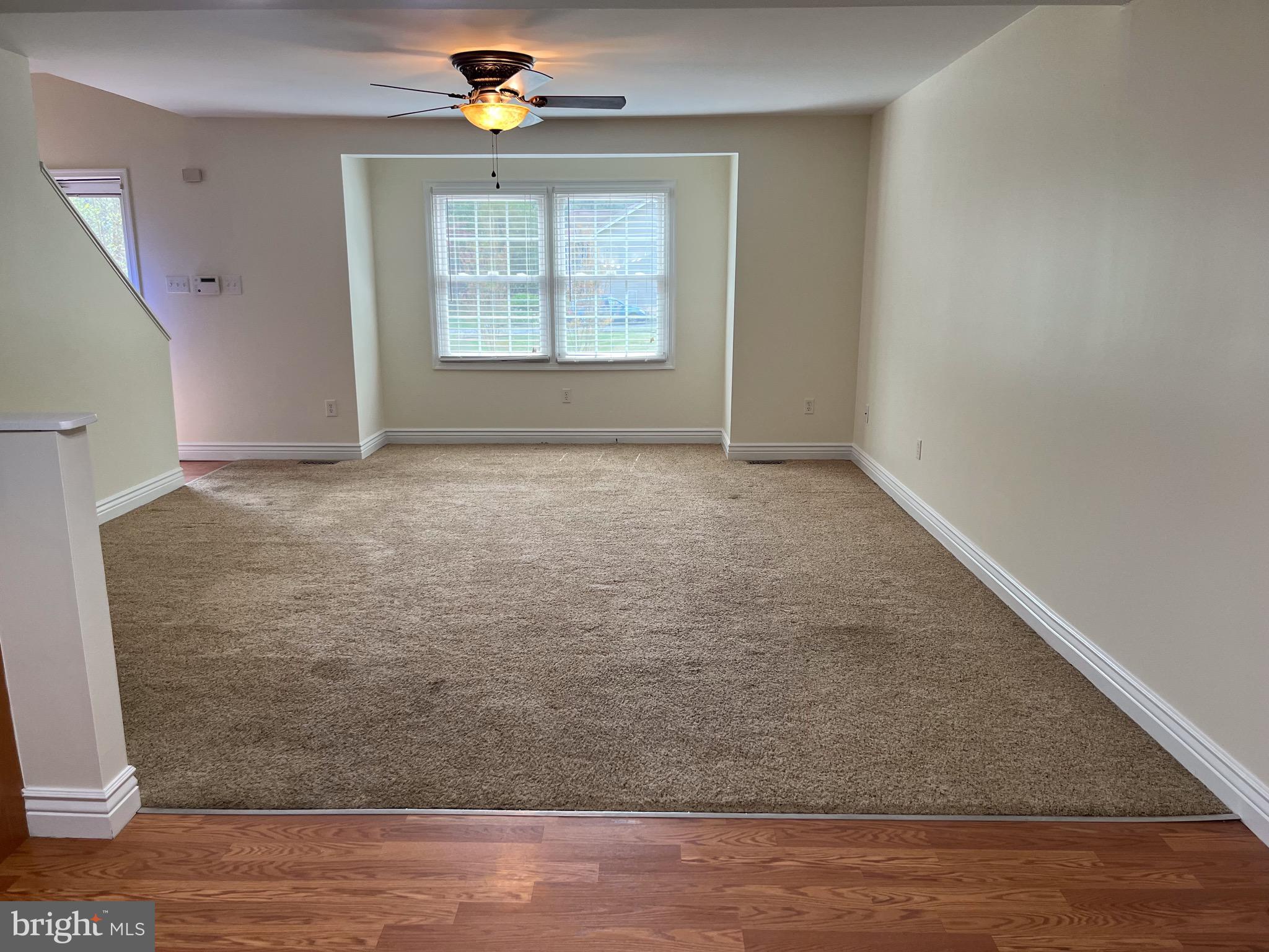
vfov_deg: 53.1
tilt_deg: -12.6
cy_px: 476
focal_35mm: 26
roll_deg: +0.7
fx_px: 953
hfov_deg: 67.3
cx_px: 634
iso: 100
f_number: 1.6
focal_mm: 5.1
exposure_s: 1/120
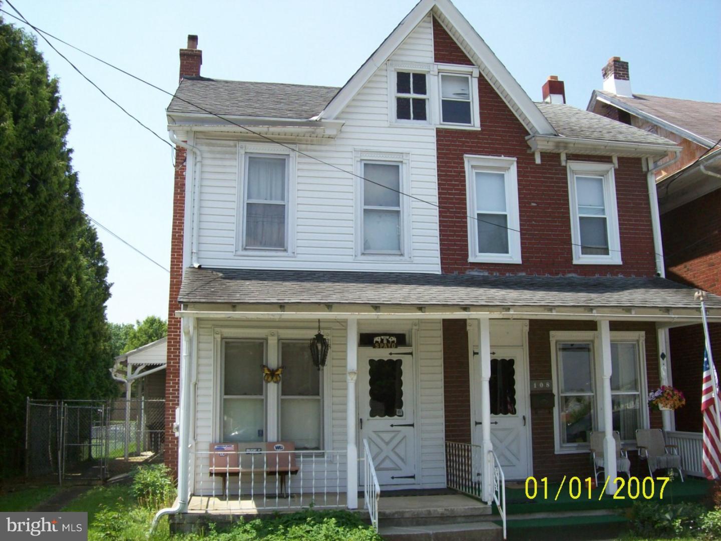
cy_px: 270
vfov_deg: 39.7
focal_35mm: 36
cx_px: 360
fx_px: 750
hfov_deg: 51.4
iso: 80
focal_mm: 6
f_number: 4.8
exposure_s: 1/330
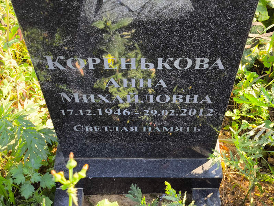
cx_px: 137
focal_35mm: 50
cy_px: 103
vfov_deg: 29.1
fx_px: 396
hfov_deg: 38.2
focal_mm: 4.71
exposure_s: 1/145
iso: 50
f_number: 1.7
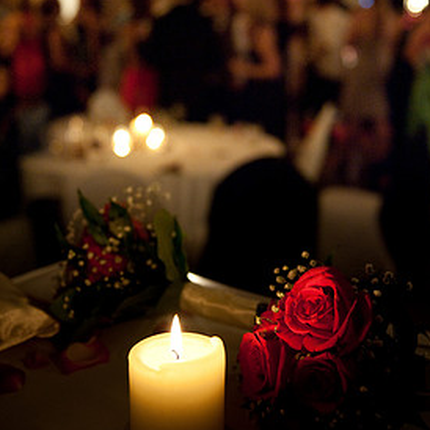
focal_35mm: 53
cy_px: 210
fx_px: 745
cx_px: 220
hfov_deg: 32.2
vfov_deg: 32.2
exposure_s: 1/100
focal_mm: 38
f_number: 2.8
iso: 1000
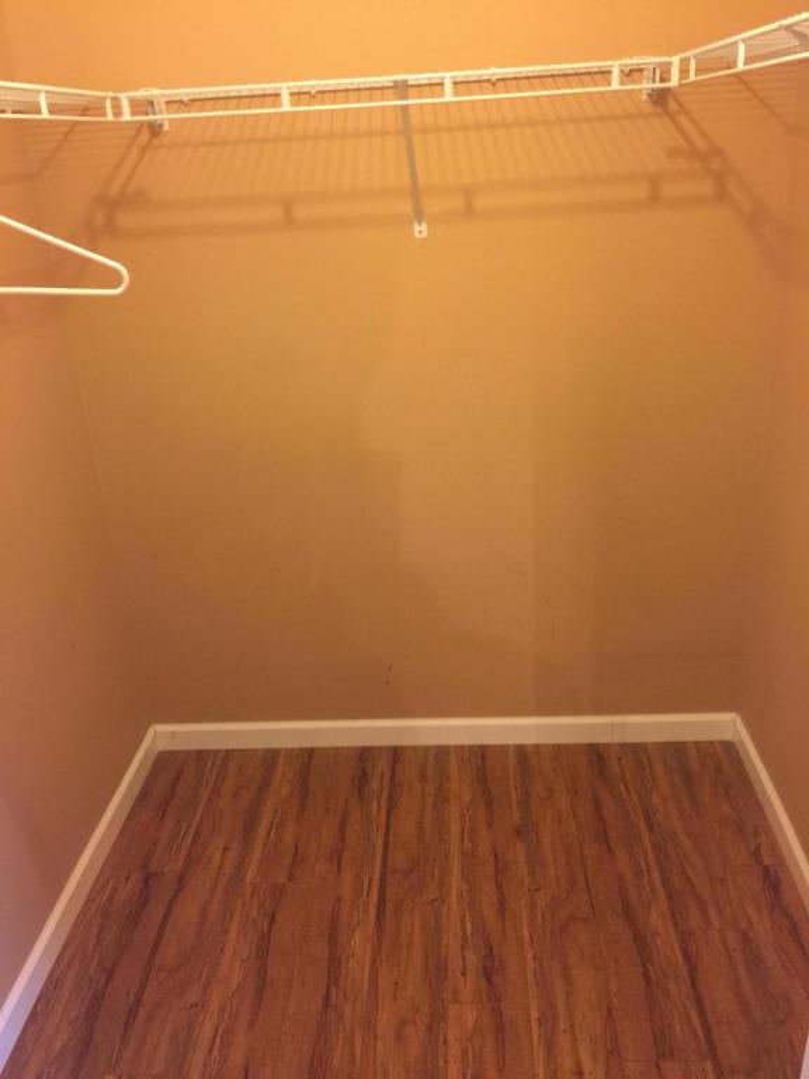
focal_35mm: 29
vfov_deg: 61.7
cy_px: 540
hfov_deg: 48.2
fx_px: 904
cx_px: 404
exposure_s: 1/4
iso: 80
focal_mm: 4.15
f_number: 2.2
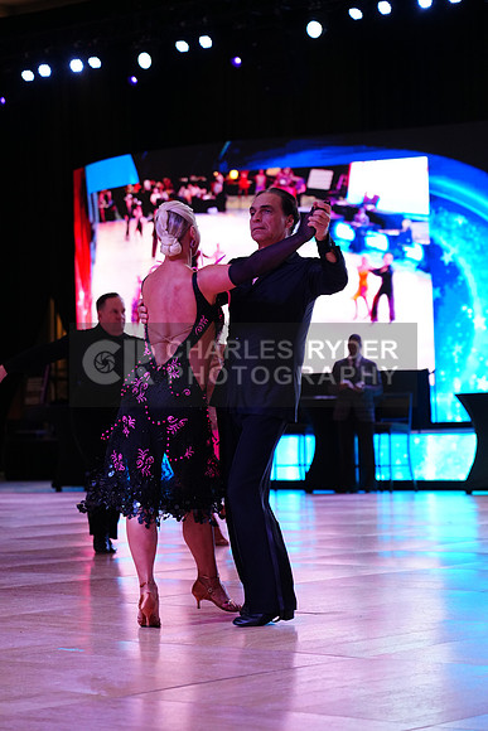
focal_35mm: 105
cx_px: 244
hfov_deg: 13.0
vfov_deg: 19.5
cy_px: 366
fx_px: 2134
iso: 2500
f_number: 4
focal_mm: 105
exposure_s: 1/400
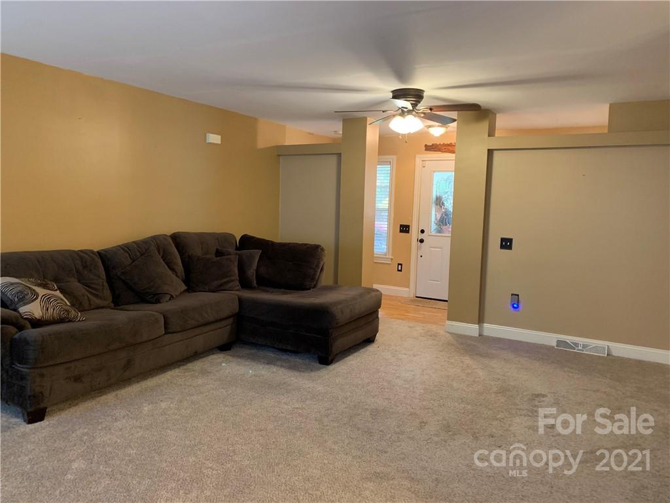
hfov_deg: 67.3
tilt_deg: -6.2
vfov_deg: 53.1
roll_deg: -1.8
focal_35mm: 26
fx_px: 503
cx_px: 335
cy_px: 252
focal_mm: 4.25
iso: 500
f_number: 1.8
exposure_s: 1/30
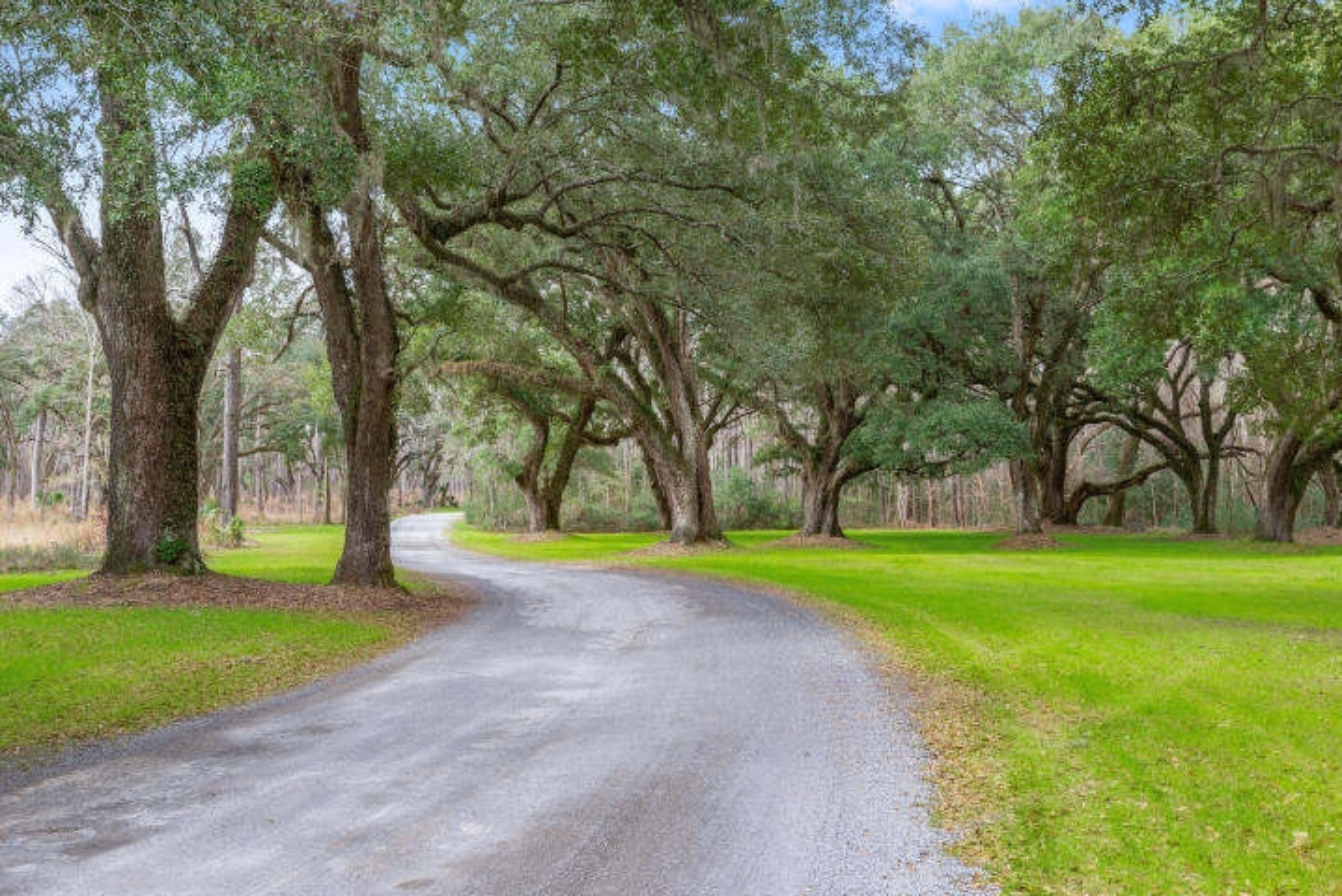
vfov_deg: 31.9
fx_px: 1566
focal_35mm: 42
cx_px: 671
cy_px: 448
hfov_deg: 46.4
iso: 800
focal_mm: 42
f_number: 8
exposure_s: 1/500
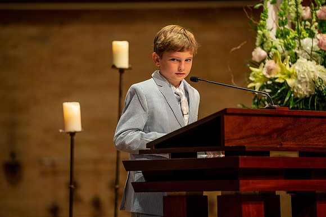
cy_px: 108
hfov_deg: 10.3
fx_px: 1810
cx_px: 163
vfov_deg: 6.9
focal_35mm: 200
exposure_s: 1/100
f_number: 2.8
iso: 1600
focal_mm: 200
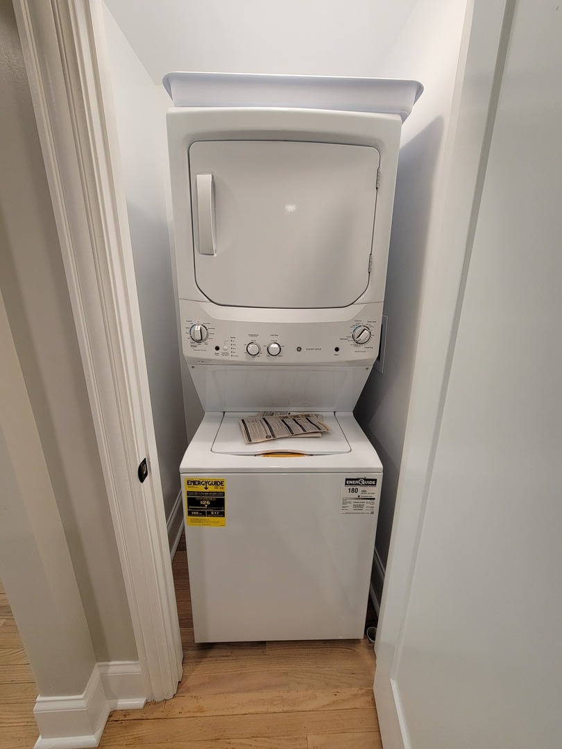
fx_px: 281
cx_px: 281
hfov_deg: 89.9
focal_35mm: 13
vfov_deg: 106.2
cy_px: 374
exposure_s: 1/60
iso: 100
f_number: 2.2
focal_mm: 2.2
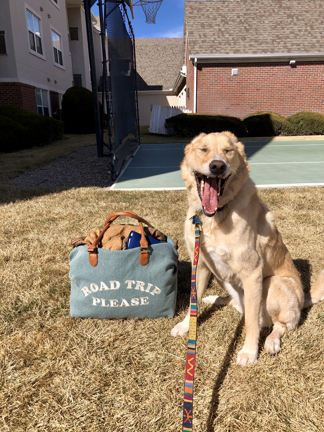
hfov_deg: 49.7
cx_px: 162
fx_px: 349
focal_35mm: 28
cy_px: 216
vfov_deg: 63.4
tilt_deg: -11.9
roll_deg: +0.5
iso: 20
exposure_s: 1/3690
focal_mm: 4
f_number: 1.8
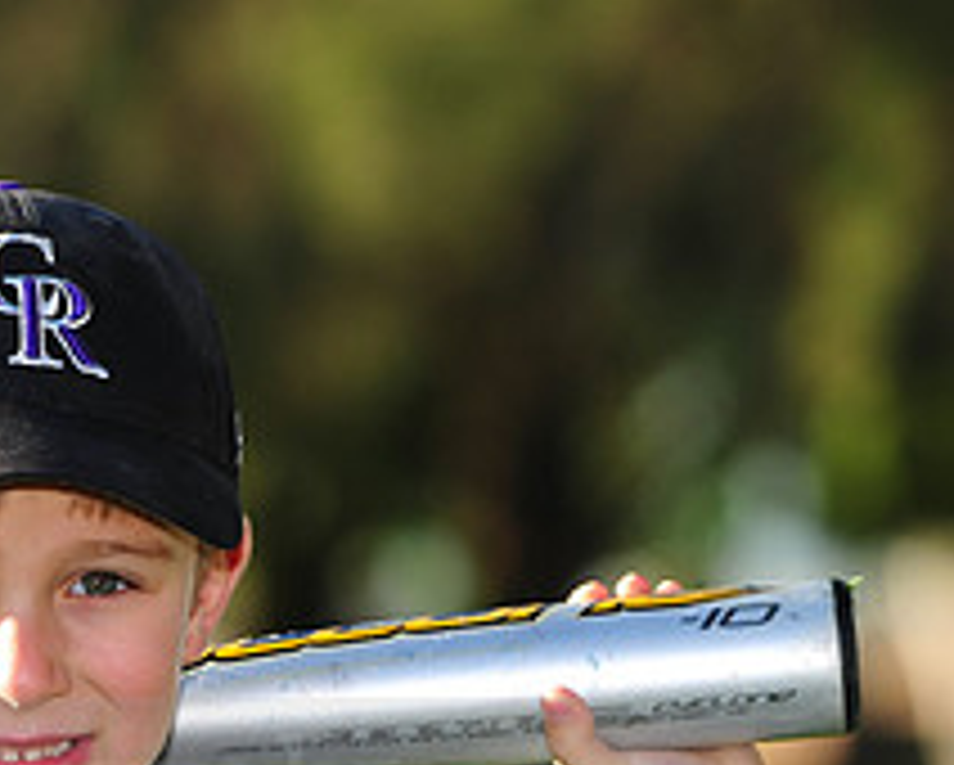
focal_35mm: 346
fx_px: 9778
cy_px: 756
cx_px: -117
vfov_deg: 4.5
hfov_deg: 5.6
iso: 200
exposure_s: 1/500
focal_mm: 135
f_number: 4.5
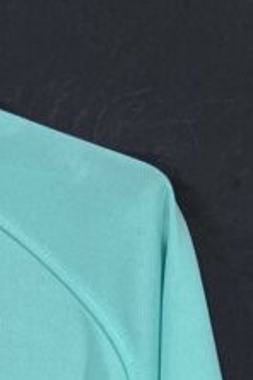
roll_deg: +2.0
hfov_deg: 10.1
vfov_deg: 13.8
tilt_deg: -9.2
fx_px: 1318
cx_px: -262
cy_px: 770
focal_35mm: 125
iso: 125
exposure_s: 1/120
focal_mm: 4.25
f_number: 1.8
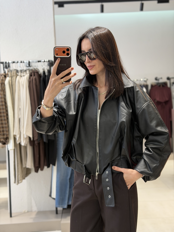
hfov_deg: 30.3
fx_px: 322
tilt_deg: -19.2
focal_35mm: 48
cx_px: 87
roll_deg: +0.8
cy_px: 116
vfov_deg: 39.7
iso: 100
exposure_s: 1/100
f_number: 1.78
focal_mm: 6.76
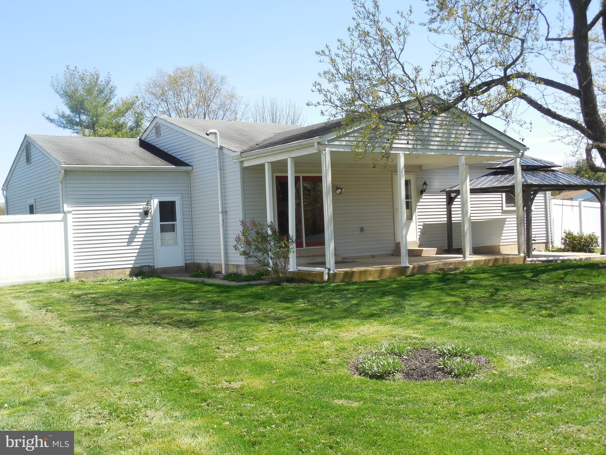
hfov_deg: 47.9
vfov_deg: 36.8
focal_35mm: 39
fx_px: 683
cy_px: 228
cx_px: 303
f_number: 3.8
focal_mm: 7
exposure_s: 1/400
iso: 125
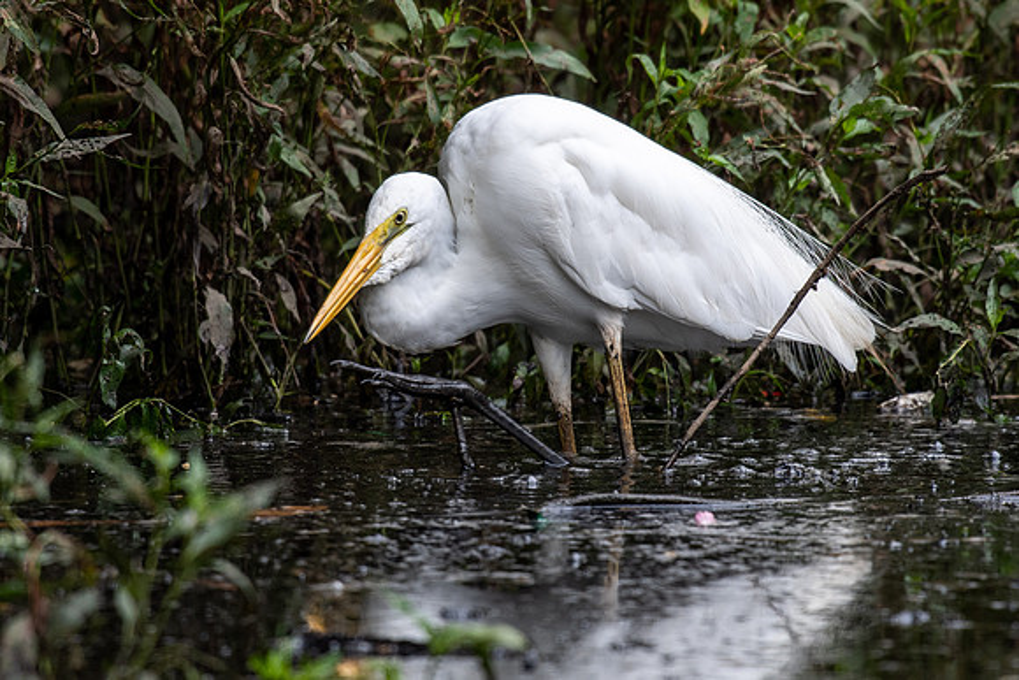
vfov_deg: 1.8
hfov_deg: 2.8
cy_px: 259
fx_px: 21183
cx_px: 481
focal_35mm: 748
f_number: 5.6
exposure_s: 1/250
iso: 250
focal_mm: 410
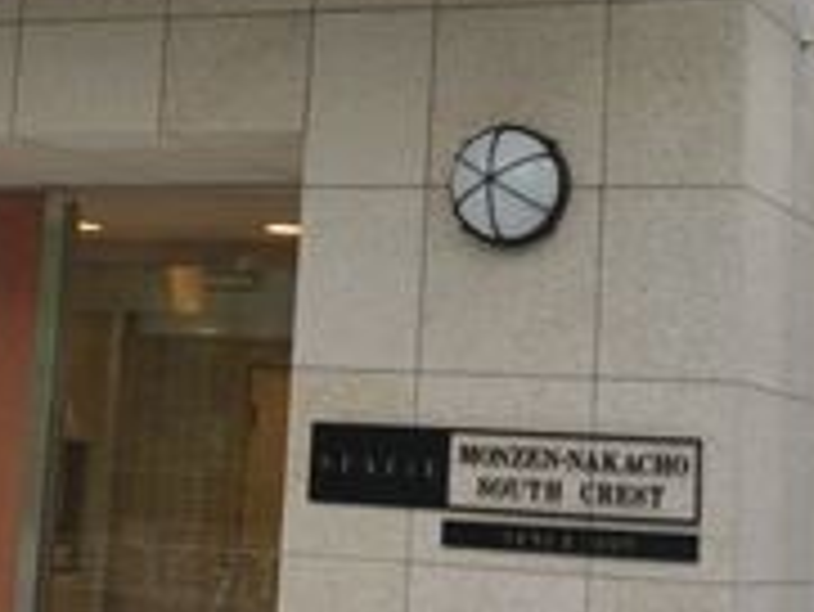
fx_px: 2330
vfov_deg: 14.7
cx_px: 288
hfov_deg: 19.8
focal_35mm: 99
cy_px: 4
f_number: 3.1
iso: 200
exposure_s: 1/60
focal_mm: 5
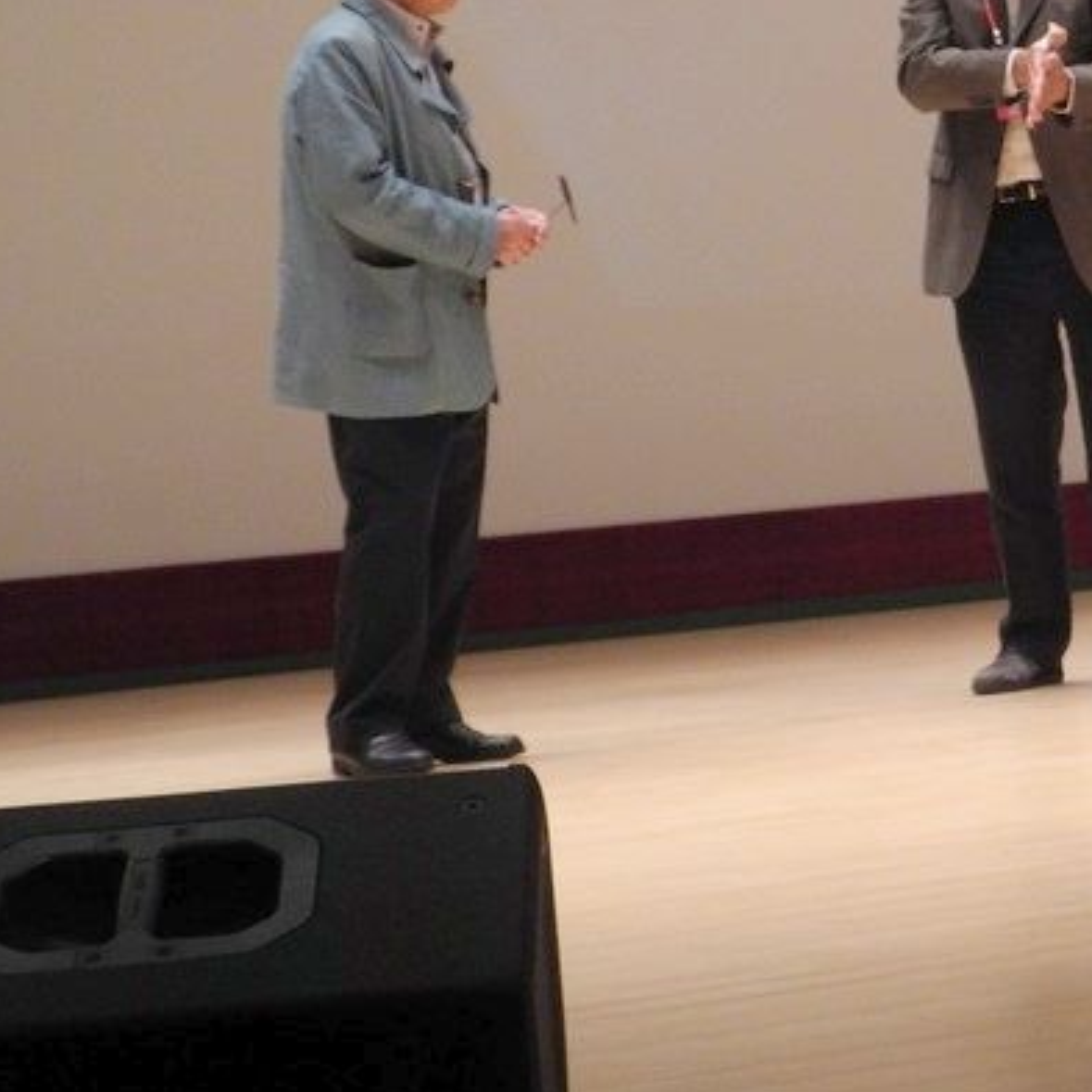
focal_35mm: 153
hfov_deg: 11.2
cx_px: 1242
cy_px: 106
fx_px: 5461
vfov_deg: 11.3
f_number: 4
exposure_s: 1/30
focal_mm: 14.5
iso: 400
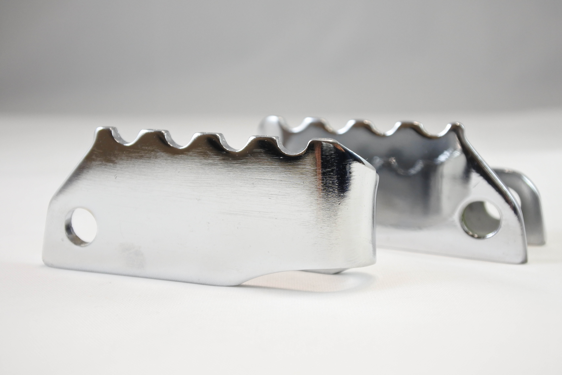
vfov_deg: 27.5
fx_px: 765
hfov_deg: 40.3
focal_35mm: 49
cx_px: 281
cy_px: 188
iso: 450
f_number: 4.5
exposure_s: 1/125
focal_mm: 18.4
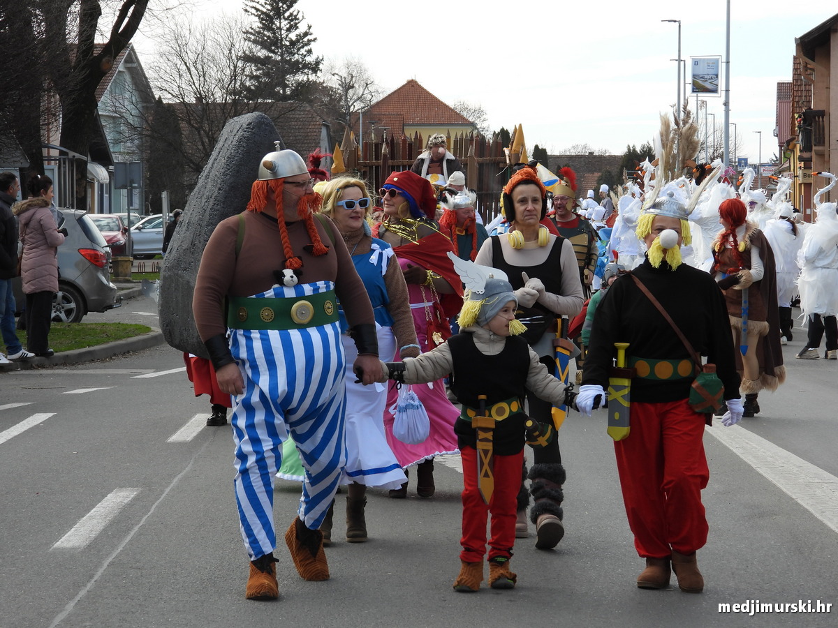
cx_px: 419
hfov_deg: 17.1
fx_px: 2784
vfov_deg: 12.9
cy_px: 314
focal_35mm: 115
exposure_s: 1/320
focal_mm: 20.7
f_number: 4
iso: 100
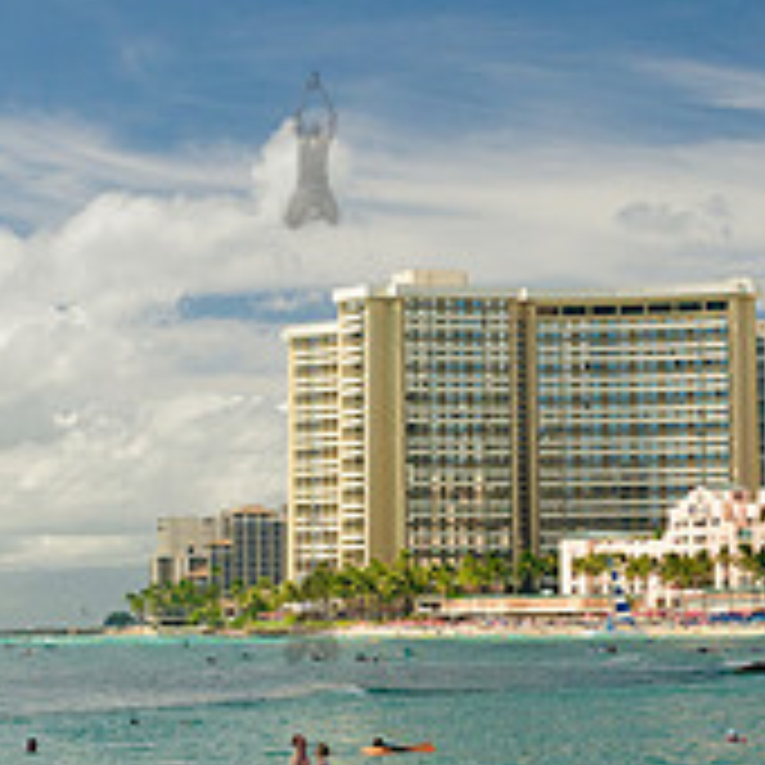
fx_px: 2725
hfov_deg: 16.0
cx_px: 366
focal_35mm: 109
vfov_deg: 15.9
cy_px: 580
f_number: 11
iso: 800
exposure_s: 1/640
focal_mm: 35
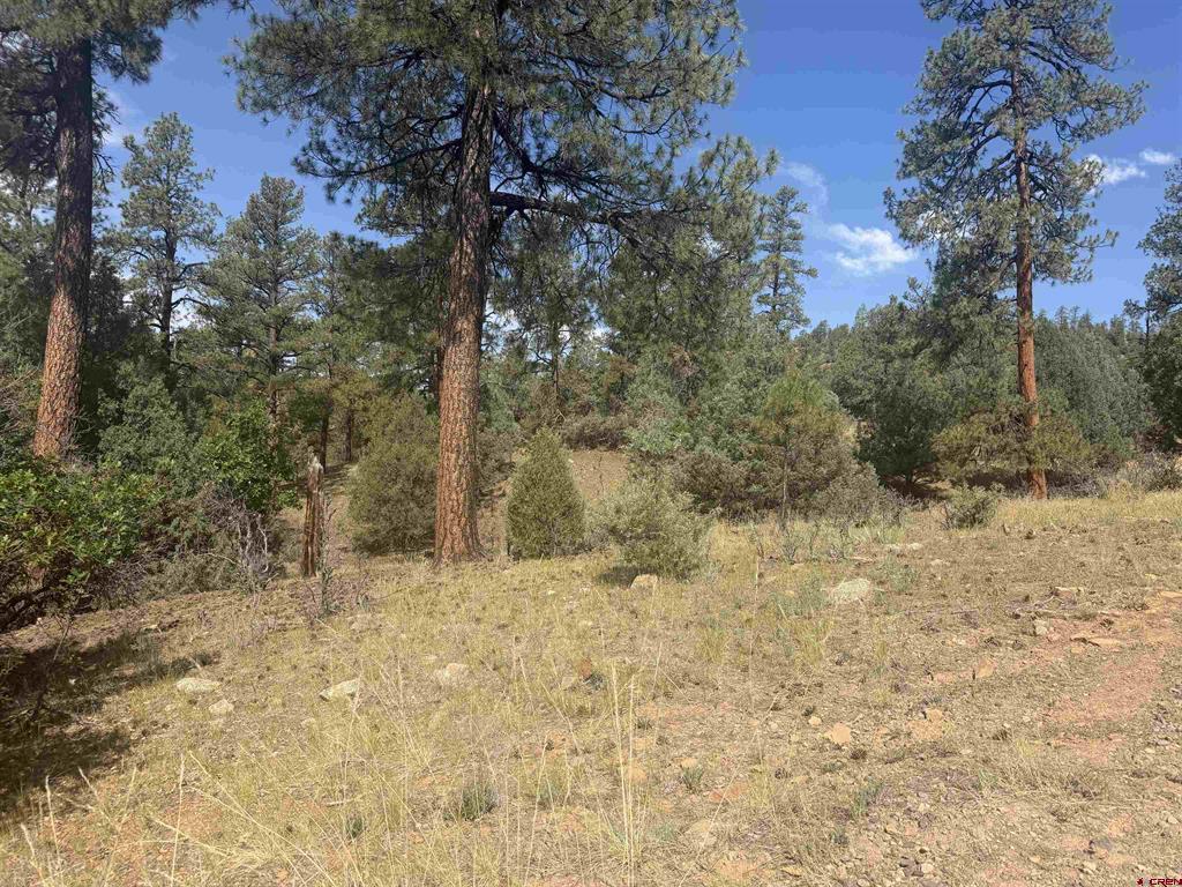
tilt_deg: +1.2
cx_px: 591
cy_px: 444
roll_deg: -1.3
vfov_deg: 56.8
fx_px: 820
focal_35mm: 24
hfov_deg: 71.6
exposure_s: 1/3584
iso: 80
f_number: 1.78
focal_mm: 6.76
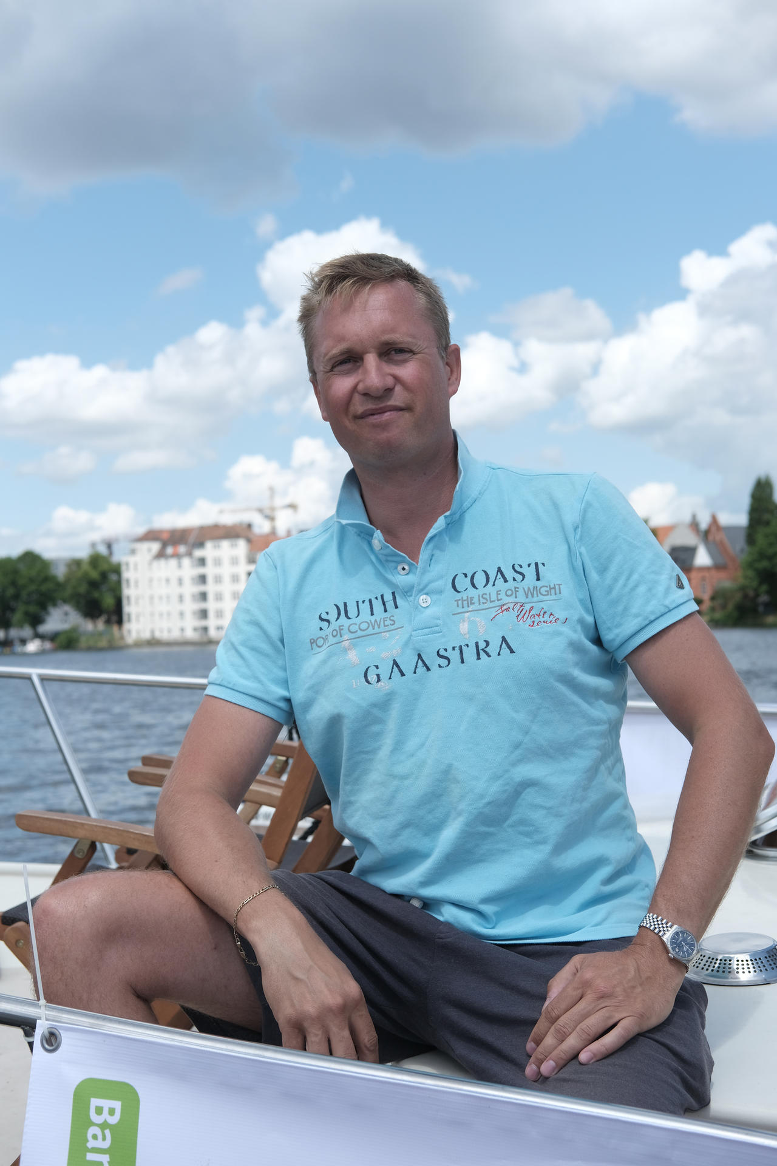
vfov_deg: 37.5
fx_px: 1716
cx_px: 388
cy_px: 583
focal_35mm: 53
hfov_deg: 25.5
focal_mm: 35
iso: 250
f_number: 5
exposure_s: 1/1000
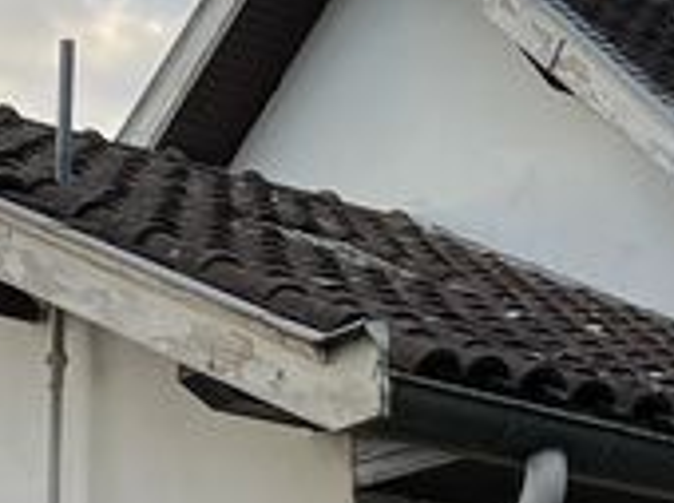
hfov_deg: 12.5
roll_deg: +2.3
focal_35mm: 153
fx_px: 2975
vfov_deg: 9.5
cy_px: 594
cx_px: 900
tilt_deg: +12.5
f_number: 1.5
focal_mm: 5.7
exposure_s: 1/780
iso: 50
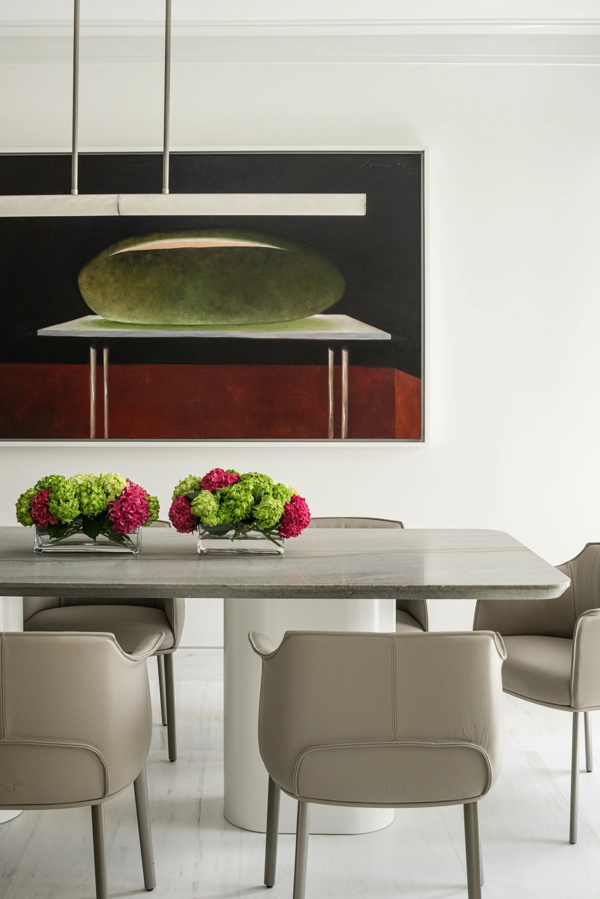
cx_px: 300
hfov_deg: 29.9
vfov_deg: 43.6
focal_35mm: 45
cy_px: 450
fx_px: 1125
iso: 500
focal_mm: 45
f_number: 10
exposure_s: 1/125
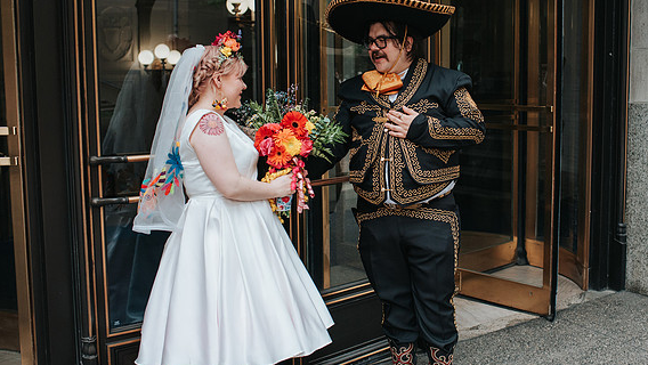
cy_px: 156
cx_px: 383
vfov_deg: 26.5
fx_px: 773
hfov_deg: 45.3
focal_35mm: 45
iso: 1000
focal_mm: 35
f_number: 3.5
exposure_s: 1/1250
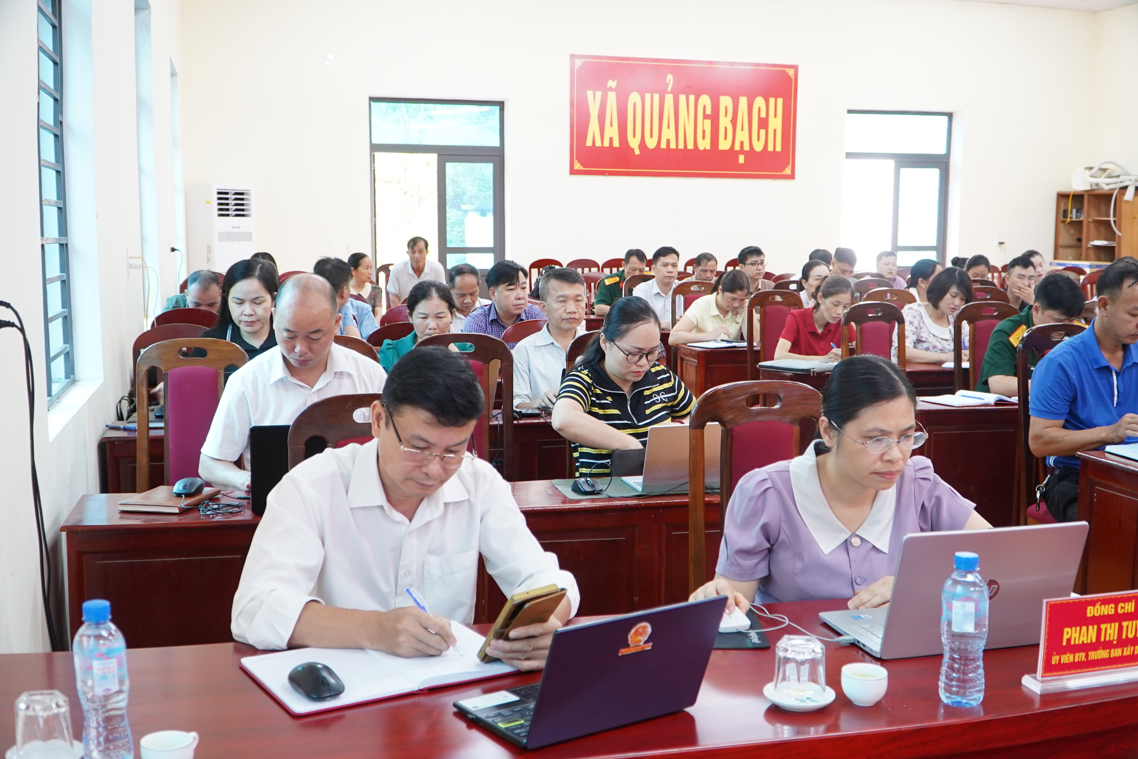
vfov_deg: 36.9
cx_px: 569
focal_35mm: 36
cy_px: 380
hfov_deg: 53.1
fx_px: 1138
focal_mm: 24
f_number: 4
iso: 1000
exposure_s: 1/40
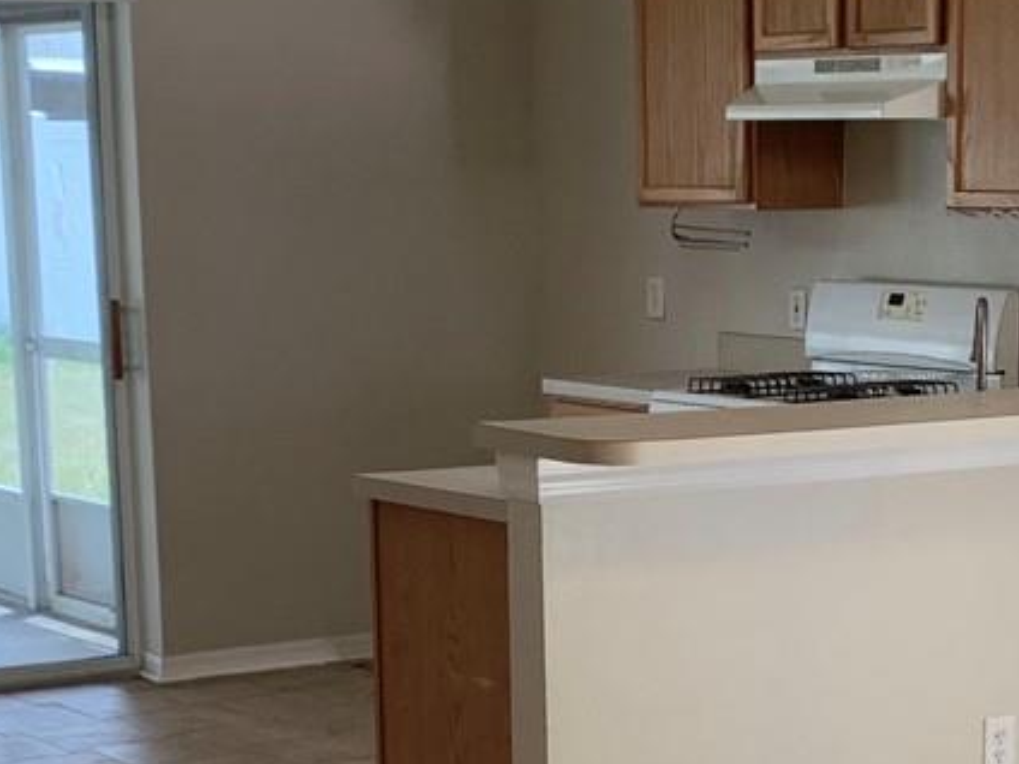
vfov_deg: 14.8
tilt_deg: -15.1
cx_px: 716
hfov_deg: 19.9
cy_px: 793
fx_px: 2885
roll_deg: +0.6
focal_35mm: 98
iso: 50
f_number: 1.8
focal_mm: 4.25
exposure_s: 1/120
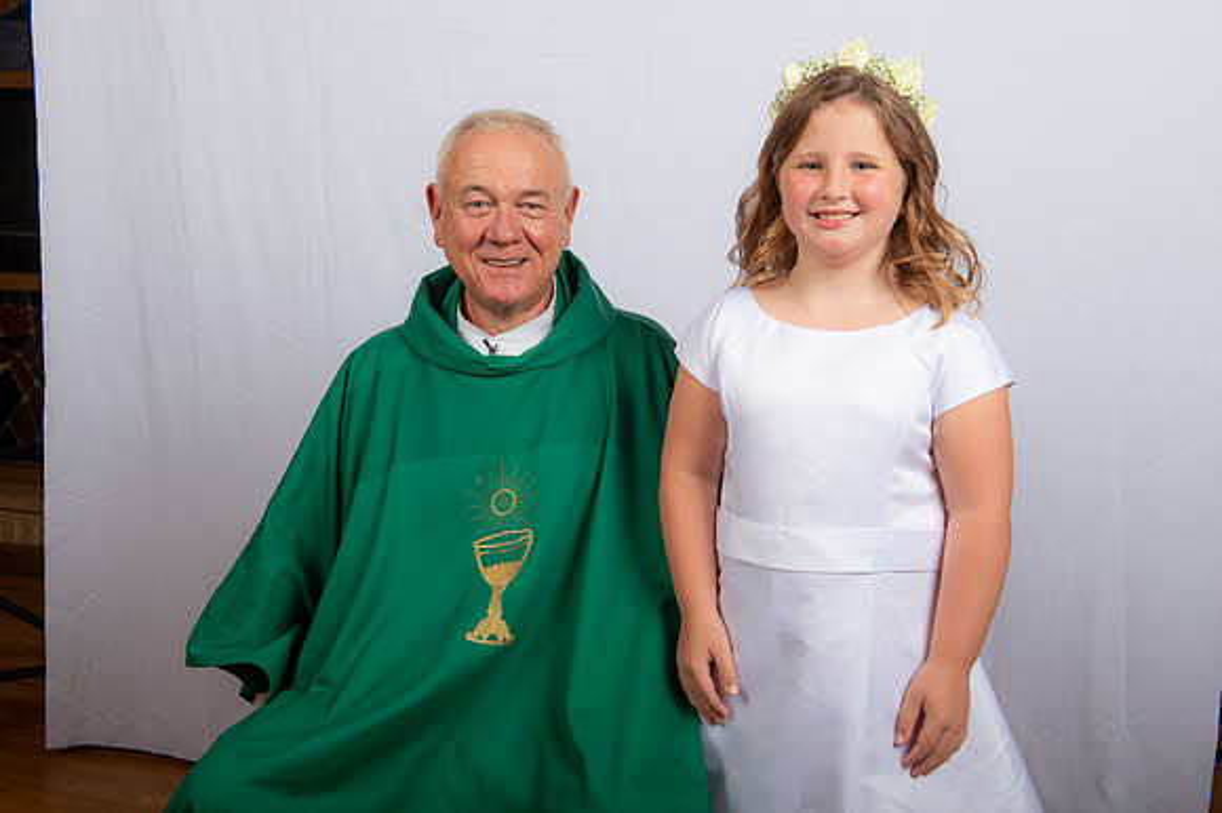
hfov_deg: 41.1
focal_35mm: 48
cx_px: 611
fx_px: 1628
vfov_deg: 28.0
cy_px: 406
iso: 320
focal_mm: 48
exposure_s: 1/200
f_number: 8
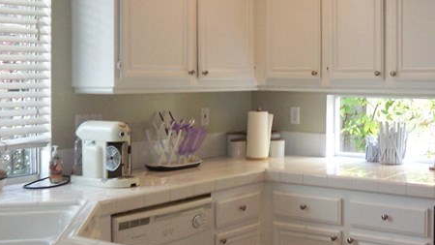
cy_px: 77
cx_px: 365
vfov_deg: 21.0
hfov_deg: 35.1
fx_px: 657
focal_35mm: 57
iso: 100
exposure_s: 1/30
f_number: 2.8
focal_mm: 3.8
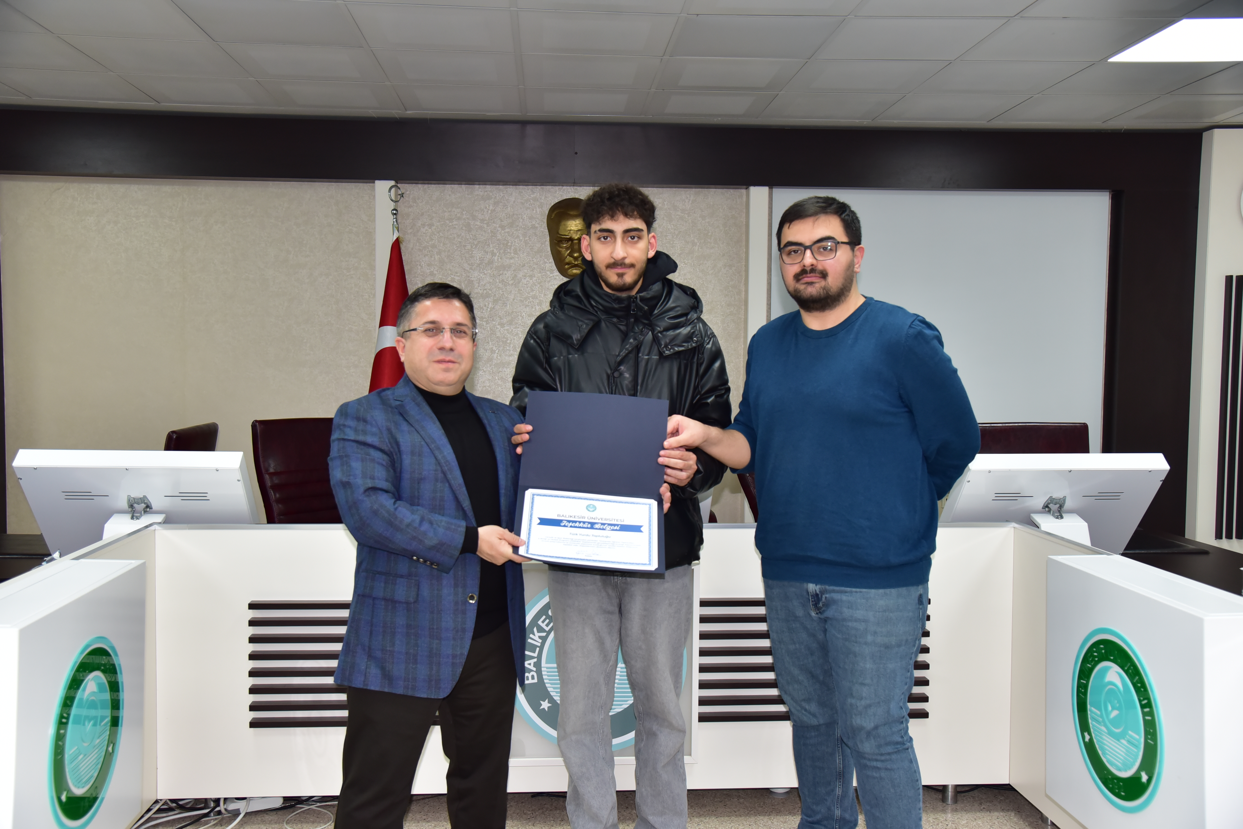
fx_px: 1174
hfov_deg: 55.8
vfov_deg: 38.9
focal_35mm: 34
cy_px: 414
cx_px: 622
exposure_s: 1/200
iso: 1100
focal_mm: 34
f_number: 5
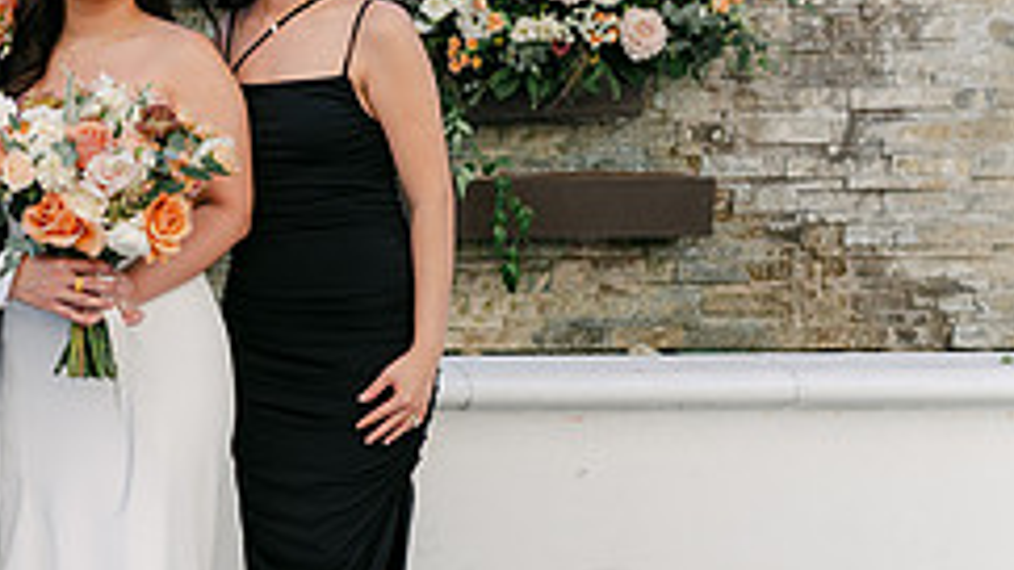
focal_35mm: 88
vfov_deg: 13.7
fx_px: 2366
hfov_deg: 23.3
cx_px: 21
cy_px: 381
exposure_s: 1/500
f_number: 4
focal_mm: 35
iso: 100
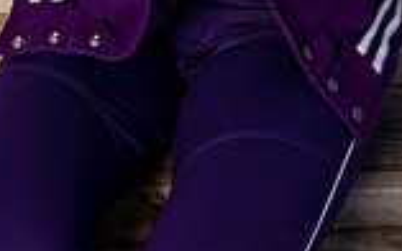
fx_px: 1281
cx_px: 233
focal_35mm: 117
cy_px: -310
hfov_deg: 17.8
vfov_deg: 10.0
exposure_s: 1/250
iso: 100
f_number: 5.6
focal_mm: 40
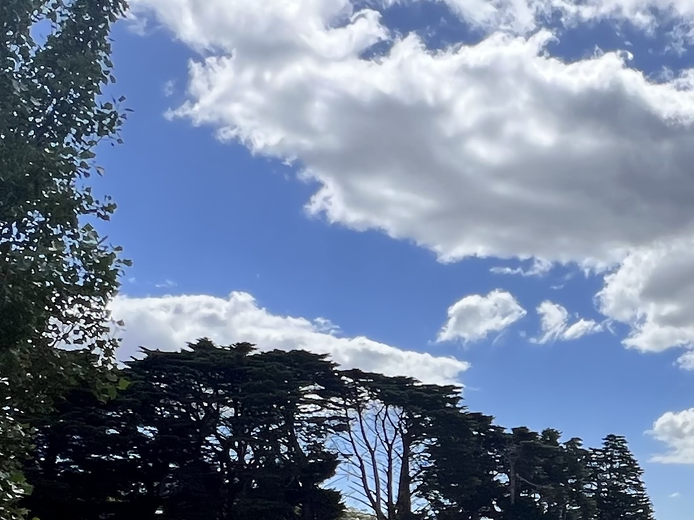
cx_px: 739
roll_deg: +0.1
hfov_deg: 34.3
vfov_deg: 27.1
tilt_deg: +0.4
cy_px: 576
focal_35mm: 49
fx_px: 982
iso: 32
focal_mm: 1.57
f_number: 1.8
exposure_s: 1/2801
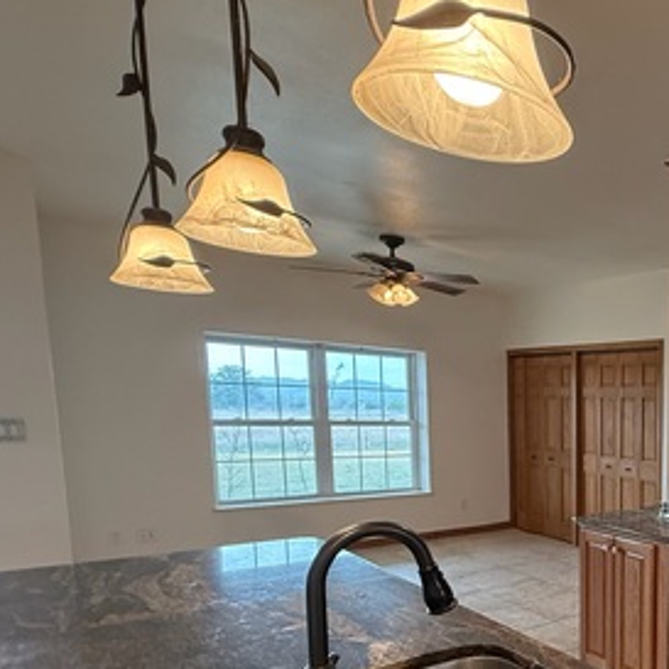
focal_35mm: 29
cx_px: 735
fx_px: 634
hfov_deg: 43.3
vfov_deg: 53.4
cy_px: 493
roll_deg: -1.9
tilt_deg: -6.9
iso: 400
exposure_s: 1/120
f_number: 2.2
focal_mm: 2.22
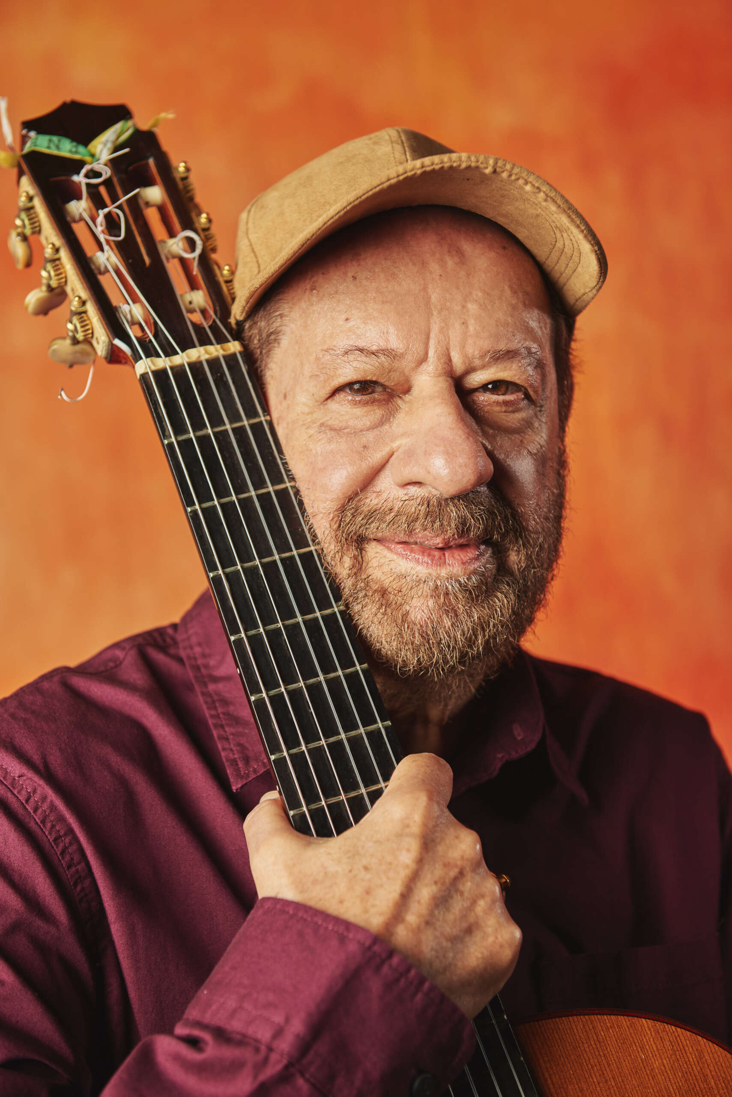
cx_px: 366
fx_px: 2133
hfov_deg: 19.5
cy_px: 548
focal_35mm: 70
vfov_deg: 28.8
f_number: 4
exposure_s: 1/200
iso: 200
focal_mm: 70
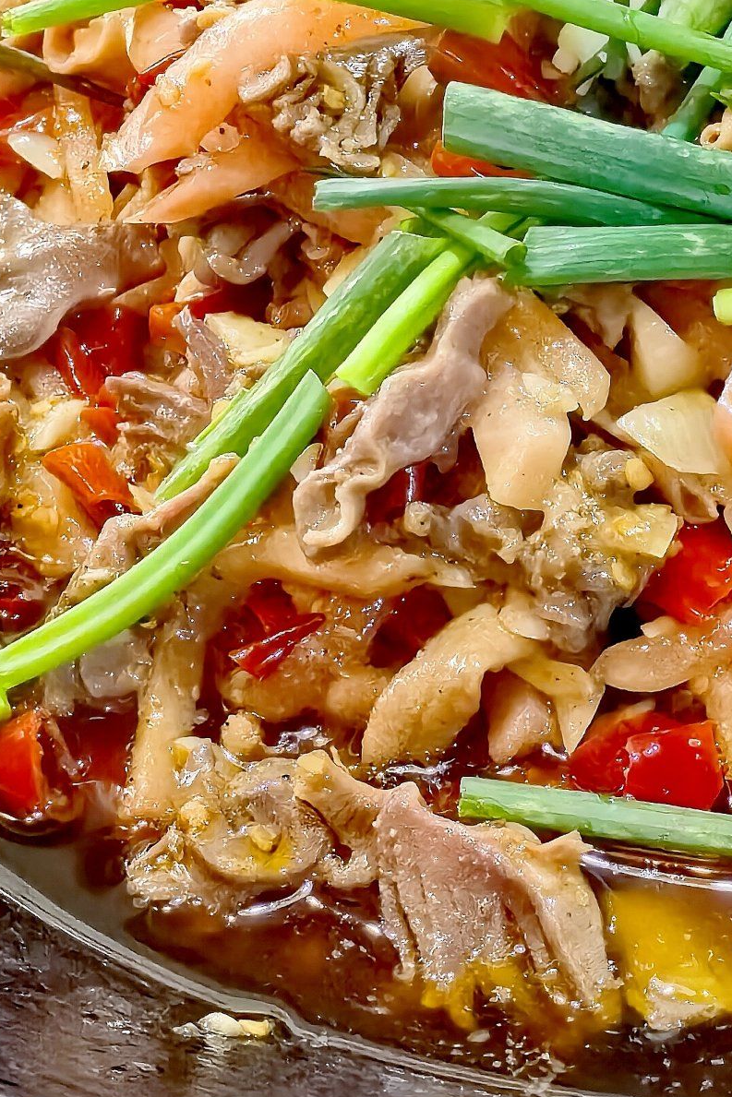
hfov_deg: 10.5
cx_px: 725
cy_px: 256
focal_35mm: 129
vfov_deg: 15.8
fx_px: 3933
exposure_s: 1/167
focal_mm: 5.75
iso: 640
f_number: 2
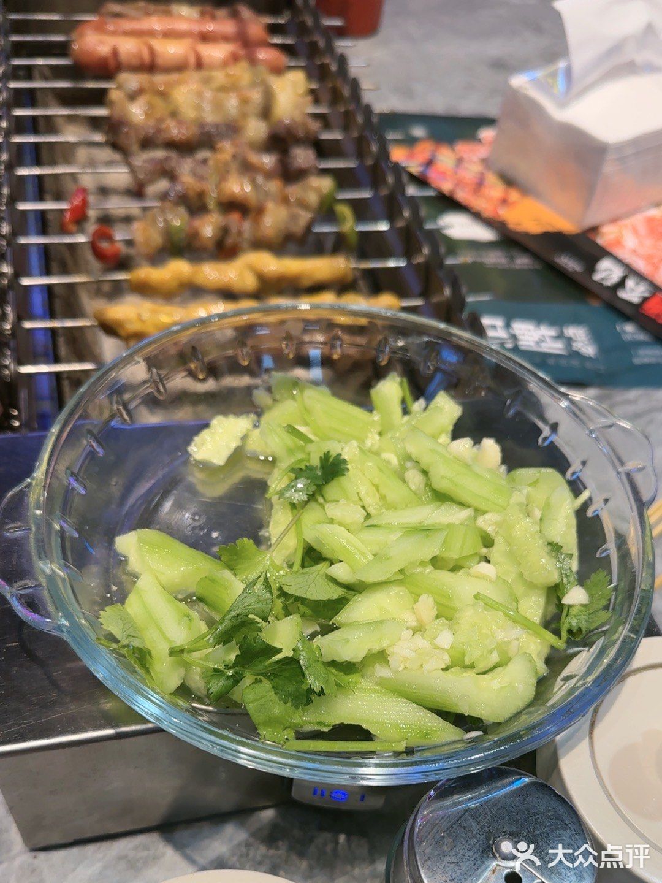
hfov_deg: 56.8
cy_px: 442
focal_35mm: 24
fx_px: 612
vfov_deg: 71.6
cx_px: 331
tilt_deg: -51.7
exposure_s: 1/120
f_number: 1.78
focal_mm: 6.86
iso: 80
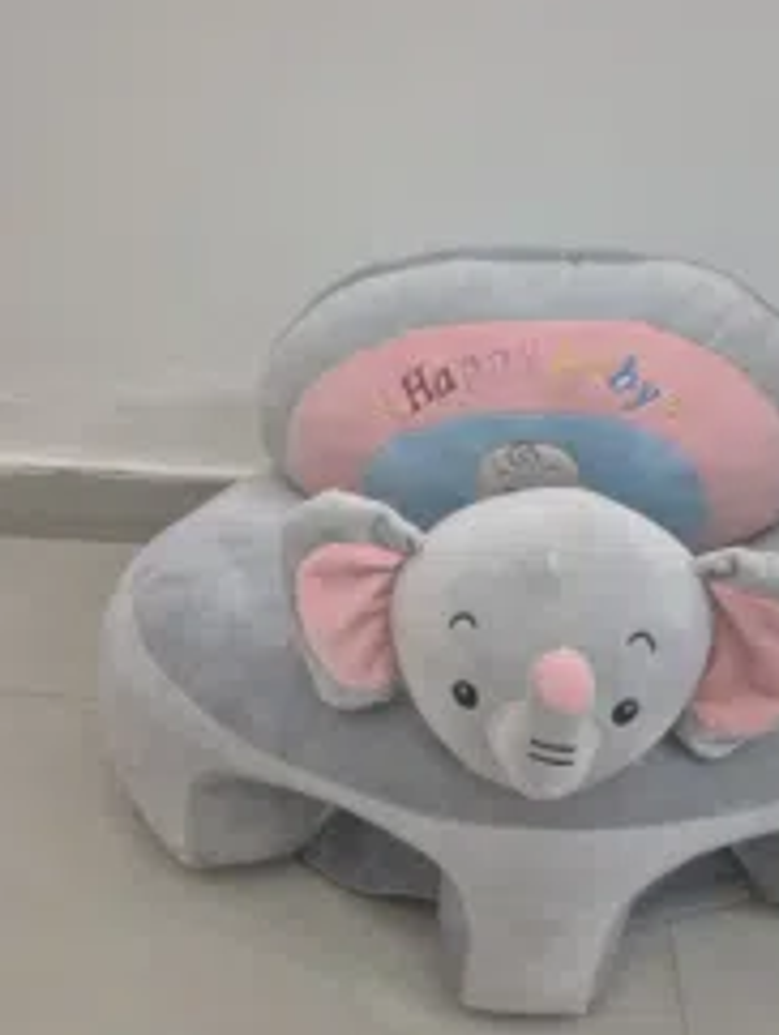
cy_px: 543
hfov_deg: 37.7
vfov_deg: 48.9
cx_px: 432
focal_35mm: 38
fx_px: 1138
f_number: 1.8
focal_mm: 5.4
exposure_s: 1/100
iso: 1000
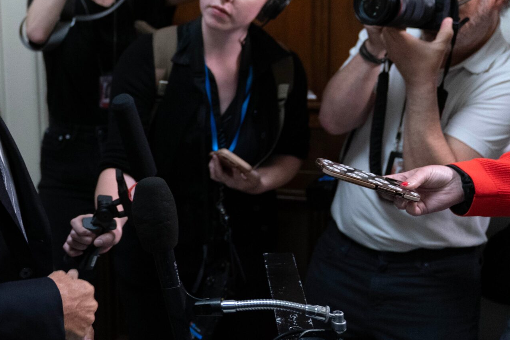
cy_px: 82
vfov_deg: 21.1
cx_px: 36
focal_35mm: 64
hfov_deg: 29.9
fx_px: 907
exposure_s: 1/200
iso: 2500
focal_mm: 32
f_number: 2.8
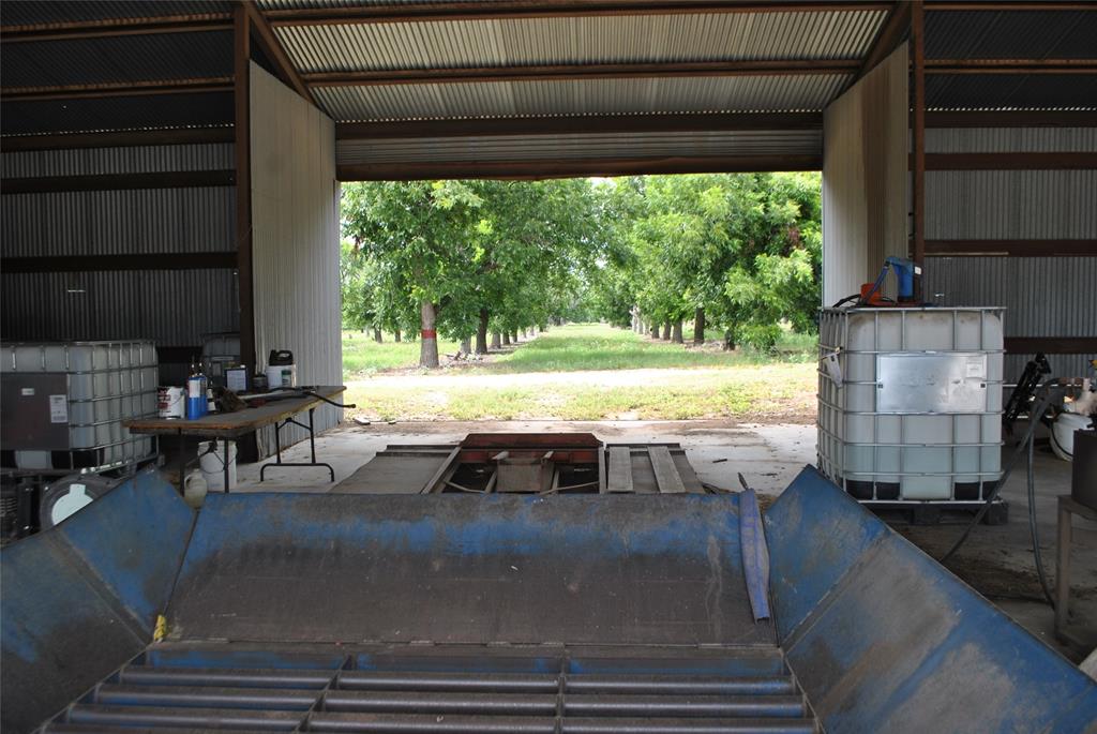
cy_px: 367
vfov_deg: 43.7
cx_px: 548
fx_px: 915
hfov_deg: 61.9
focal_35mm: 30
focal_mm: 20
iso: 125
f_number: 5.6
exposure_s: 1/125
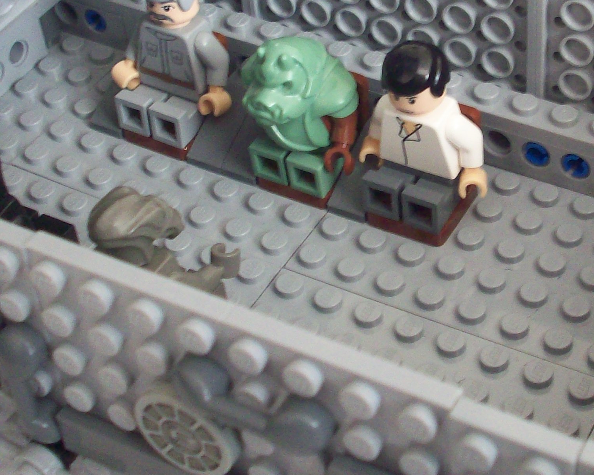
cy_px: 160
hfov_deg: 25.8
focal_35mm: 73
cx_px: 433
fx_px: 1284
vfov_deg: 20.9
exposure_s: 1/14.7
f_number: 2.8
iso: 160
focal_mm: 6.2
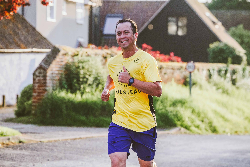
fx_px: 1146
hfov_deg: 12.5
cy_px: 84
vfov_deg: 8.3
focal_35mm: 165
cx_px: 125
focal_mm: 110
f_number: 3.5
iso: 500
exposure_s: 1/2000
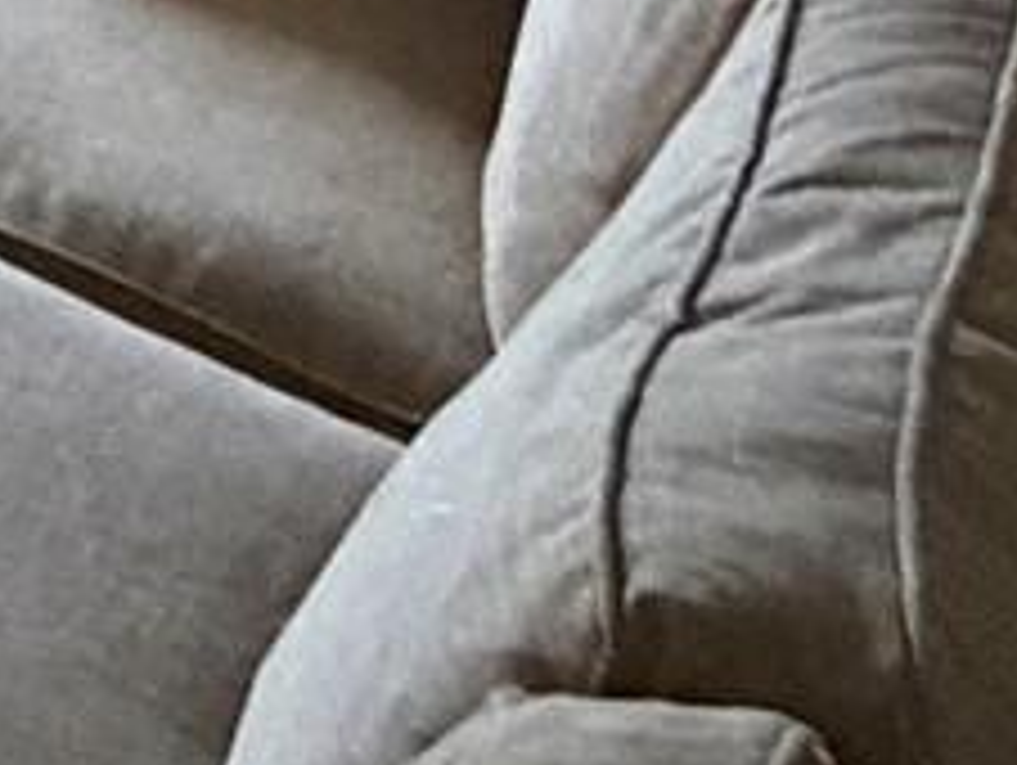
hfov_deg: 13.4
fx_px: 2912
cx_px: -1534
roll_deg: -0.2
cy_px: -976
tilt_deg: -10.5
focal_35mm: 99
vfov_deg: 12.3
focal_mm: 2.22
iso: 1000
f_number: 2.2
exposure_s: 1/60
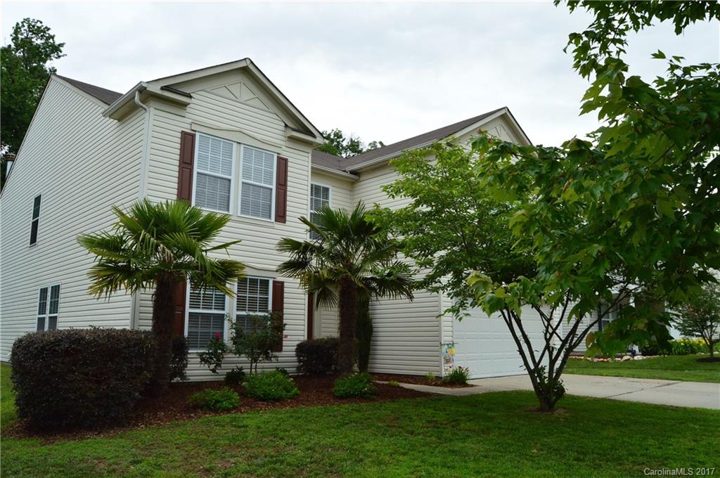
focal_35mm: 27
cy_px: 239
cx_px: 360
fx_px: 539
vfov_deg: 47.8
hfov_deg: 67.4
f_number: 11
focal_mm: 18
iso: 400
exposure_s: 1/400
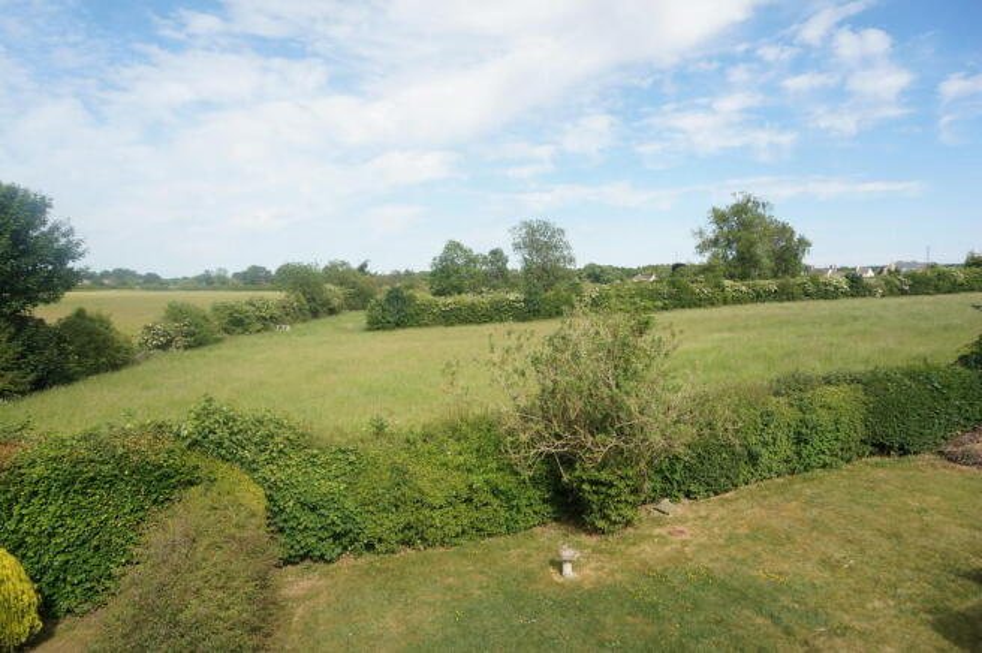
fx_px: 654
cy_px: 326
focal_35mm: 24
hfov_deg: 73.8
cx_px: 491
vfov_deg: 53.0
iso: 100
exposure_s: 1/500
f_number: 4.5
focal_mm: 16
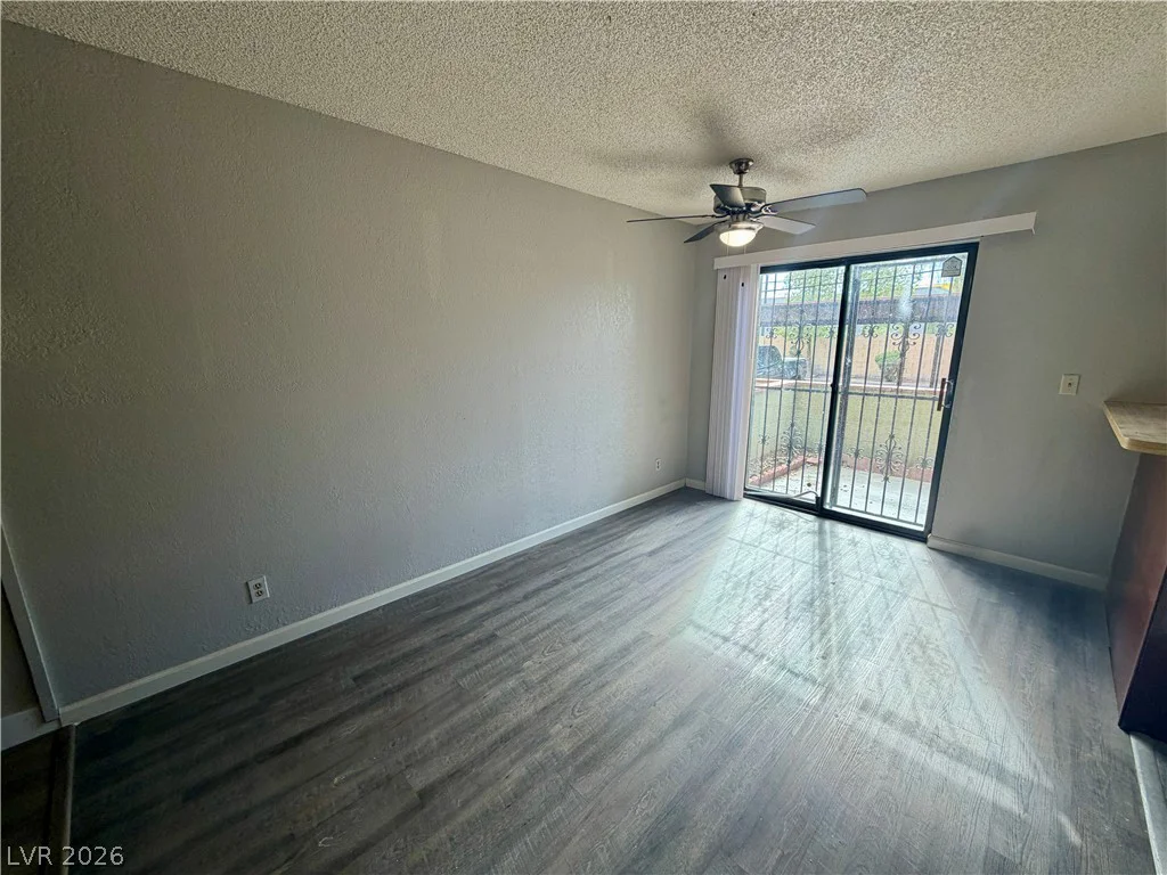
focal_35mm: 14
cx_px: 584
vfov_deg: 85.7
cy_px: 438
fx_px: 472
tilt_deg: -12.2
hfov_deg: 102.1
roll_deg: +0.2
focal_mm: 2.22
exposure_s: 1/120
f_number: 2.2
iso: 80
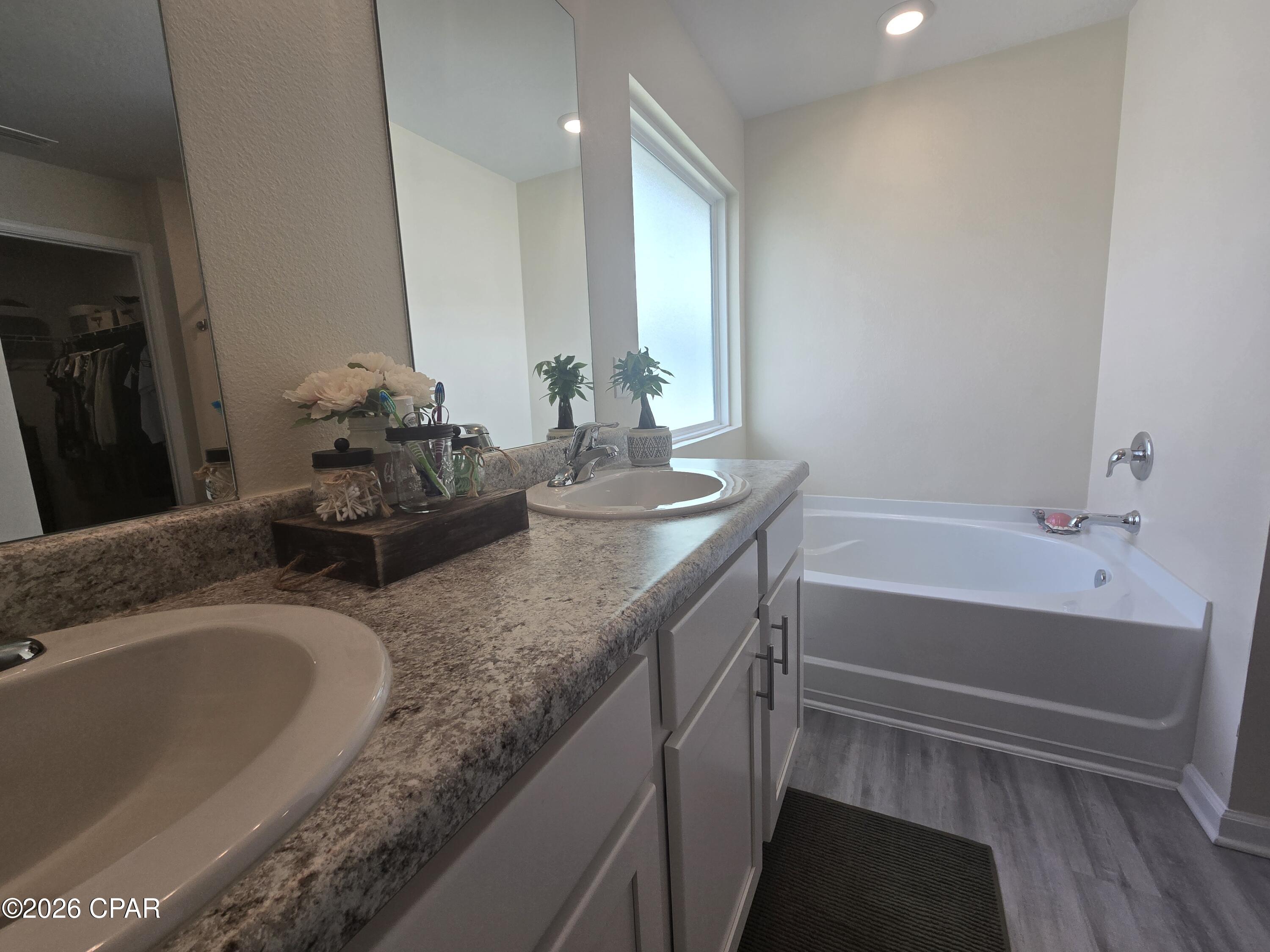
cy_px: 476
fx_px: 477
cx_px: 635
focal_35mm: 13
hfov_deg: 106.2
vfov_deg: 89.9
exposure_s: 1/177
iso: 50
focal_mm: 2.2
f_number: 2.2
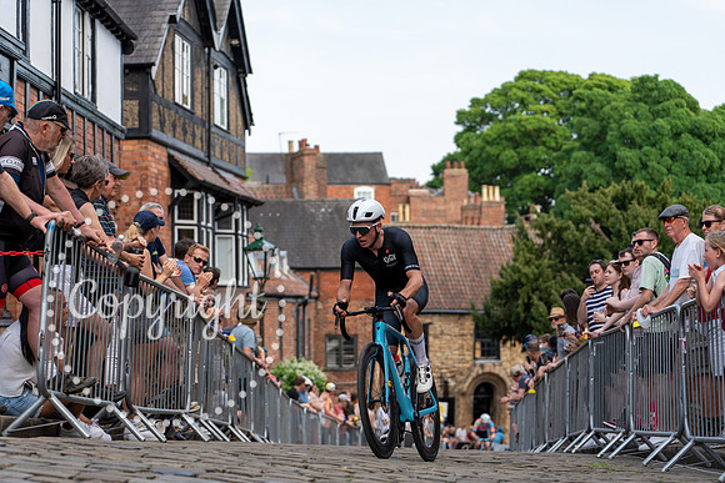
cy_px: 242
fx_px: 1551
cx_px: 362
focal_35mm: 77
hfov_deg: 26.3
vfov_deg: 17.7
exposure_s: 1/640
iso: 100
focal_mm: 77
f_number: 3.2
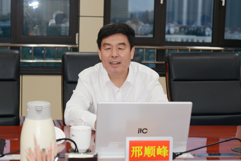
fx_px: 502
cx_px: 120
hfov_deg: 27.0
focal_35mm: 75
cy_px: 80
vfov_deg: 18.2
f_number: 5
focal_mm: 75
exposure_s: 1/60
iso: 800
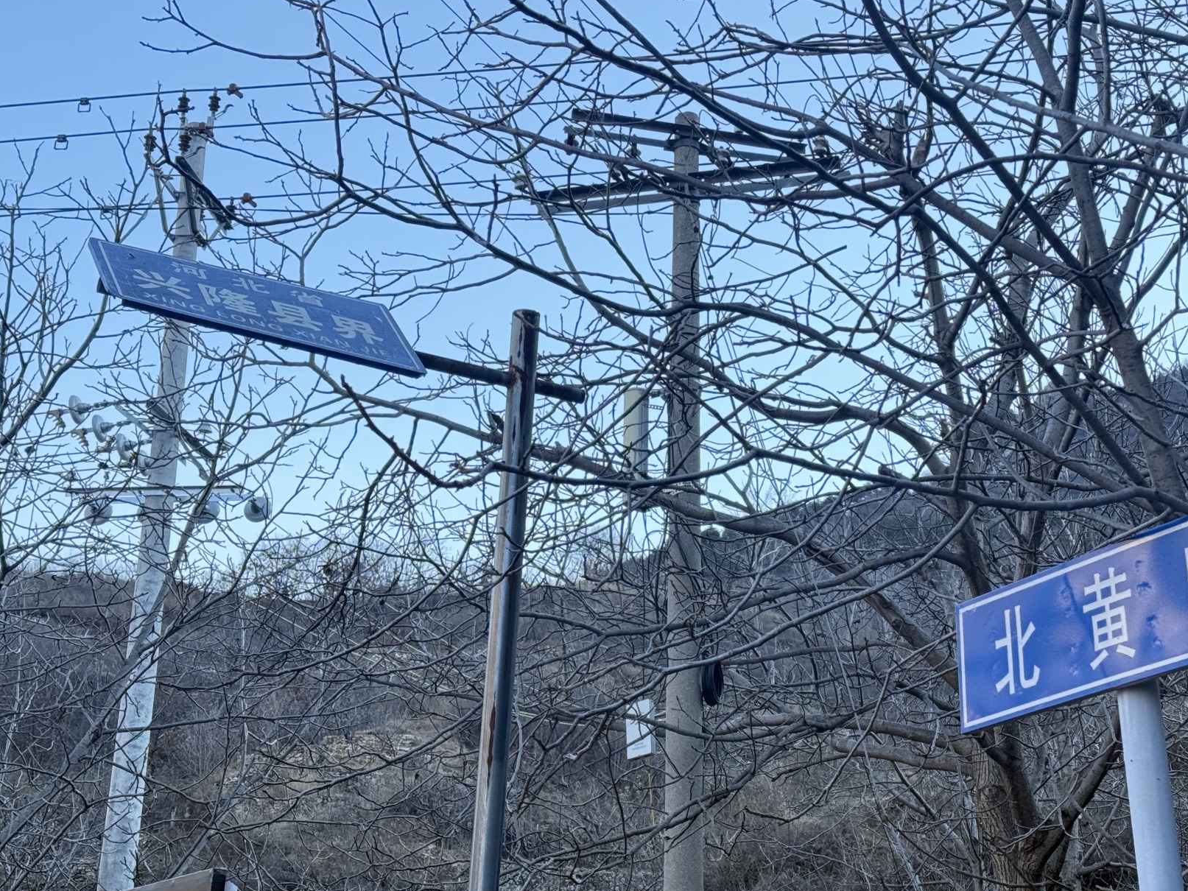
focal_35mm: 60
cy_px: 456
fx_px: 2059
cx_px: 694
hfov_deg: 32.1
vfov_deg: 24.4
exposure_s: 1/513
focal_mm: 6.76
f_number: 1.78
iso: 100
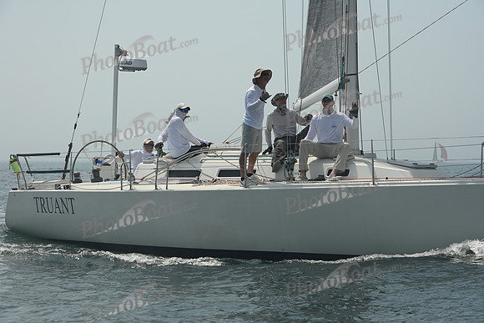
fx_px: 1560
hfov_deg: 17.6
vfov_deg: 11.8
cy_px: 162
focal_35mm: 116
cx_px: 242
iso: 320
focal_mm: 116
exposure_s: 1/1250
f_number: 11
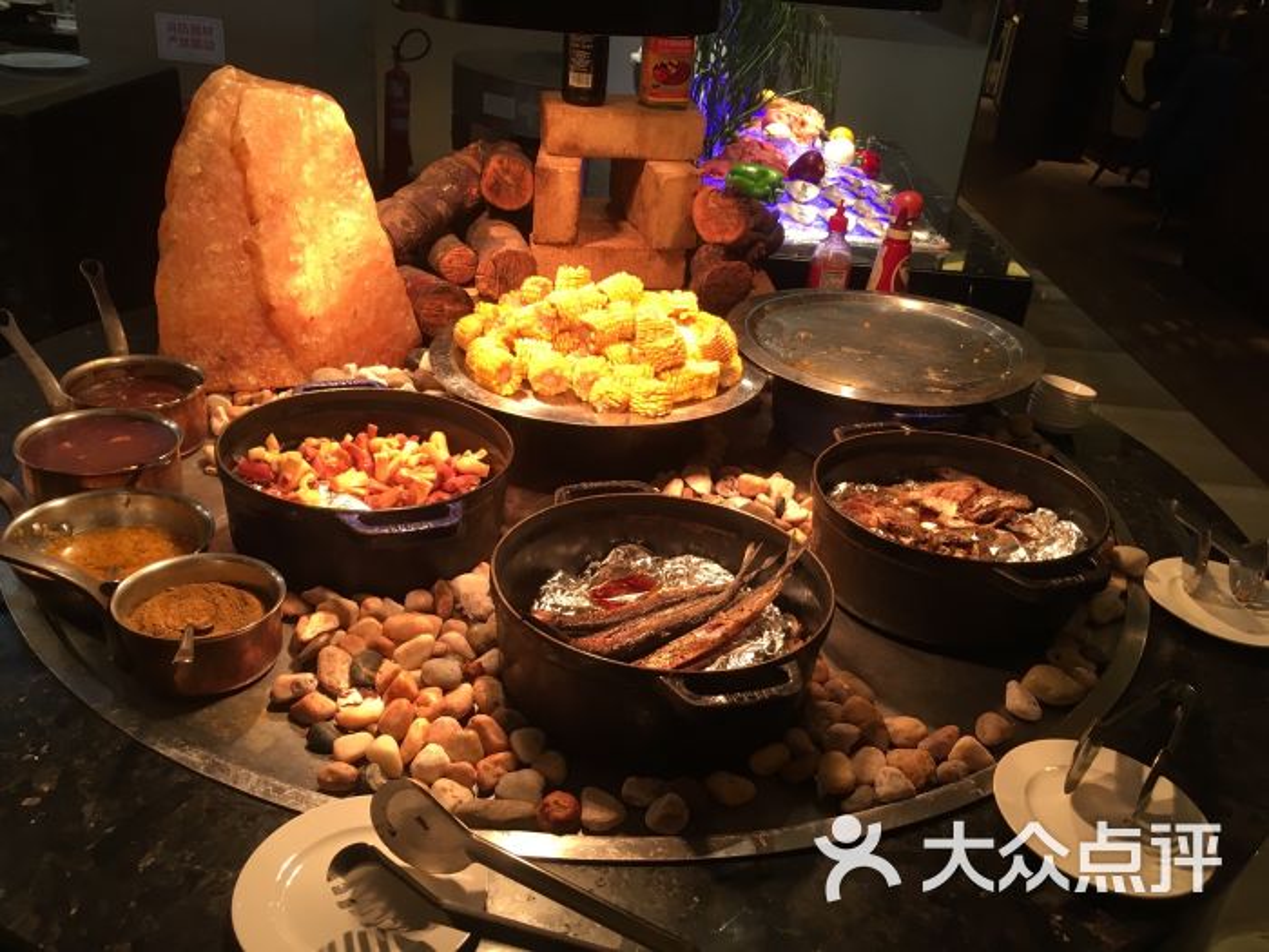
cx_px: 634
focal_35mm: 29
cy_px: 476
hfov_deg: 61.7
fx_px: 1063
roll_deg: -5.8
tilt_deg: -27.8
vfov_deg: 48.2
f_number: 2.2
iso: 80
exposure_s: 1/33
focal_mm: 4.15
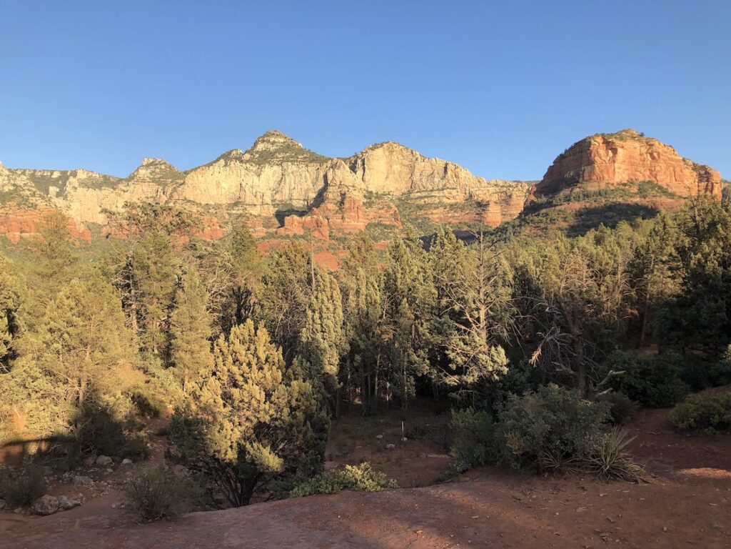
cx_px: 366
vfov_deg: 49.7
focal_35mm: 28
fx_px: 591
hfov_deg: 63.4
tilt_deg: +2.3
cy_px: 274
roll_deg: +0.2
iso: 20
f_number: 1.8
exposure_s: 1/827
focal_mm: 4
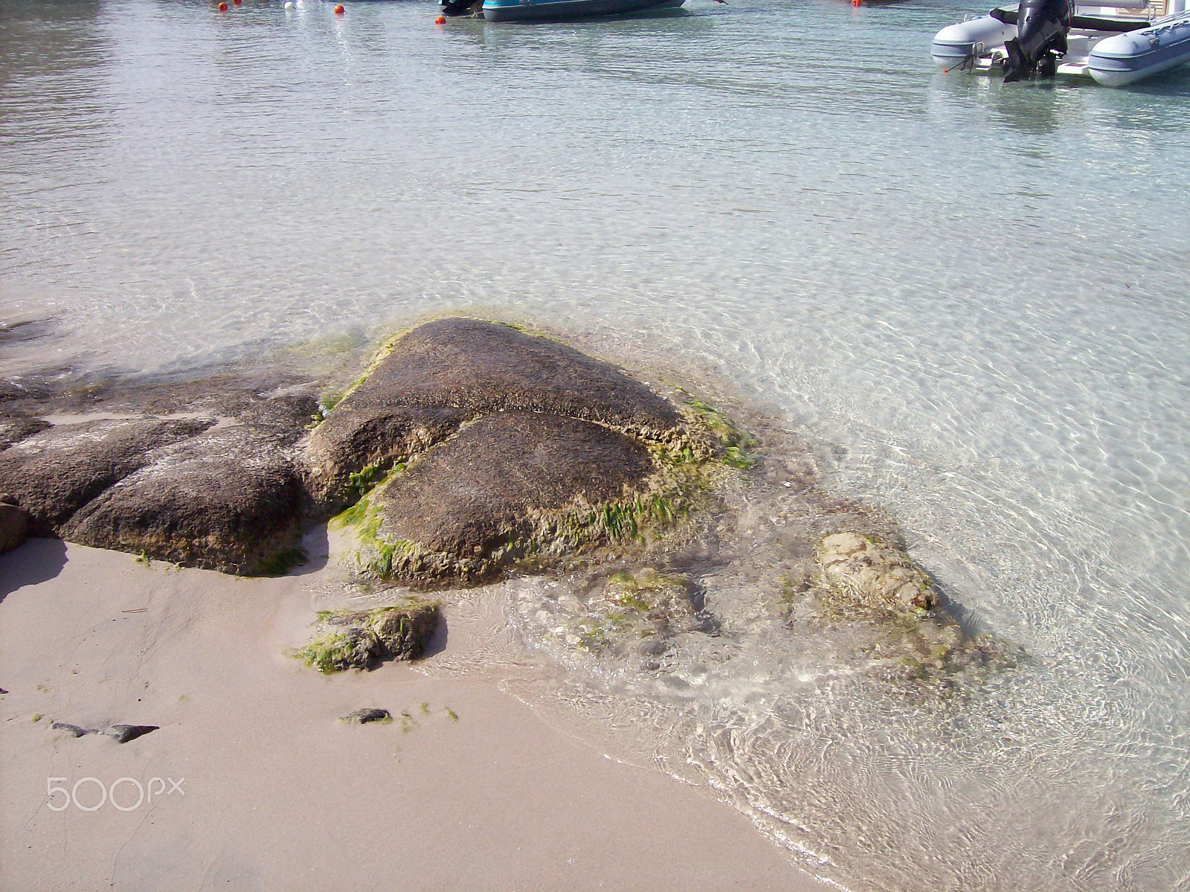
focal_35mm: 36
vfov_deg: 39.6
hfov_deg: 51.4
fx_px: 1237
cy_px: 446
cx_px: 595
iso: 80
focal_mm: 6
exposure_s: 1/666
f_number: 4.8
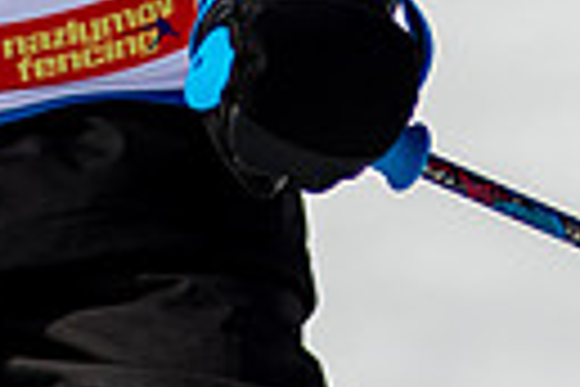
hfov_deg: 1.0
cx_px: 157
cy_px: -371
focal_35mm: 2017
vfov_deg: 0.7
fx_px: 32494
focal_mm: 300
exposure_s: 1/6400
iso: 100
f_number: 2.8
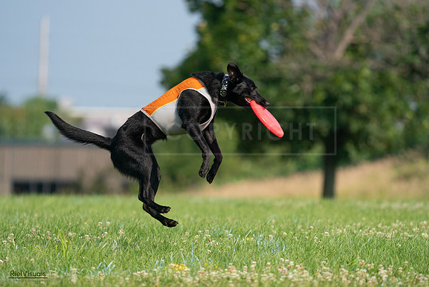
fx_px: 4625
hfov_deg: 5.3
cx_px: 214
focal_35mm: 388
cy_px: 144
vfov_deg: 3.5
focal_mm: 388
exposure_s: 1/4000
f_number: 6.3
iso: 1000
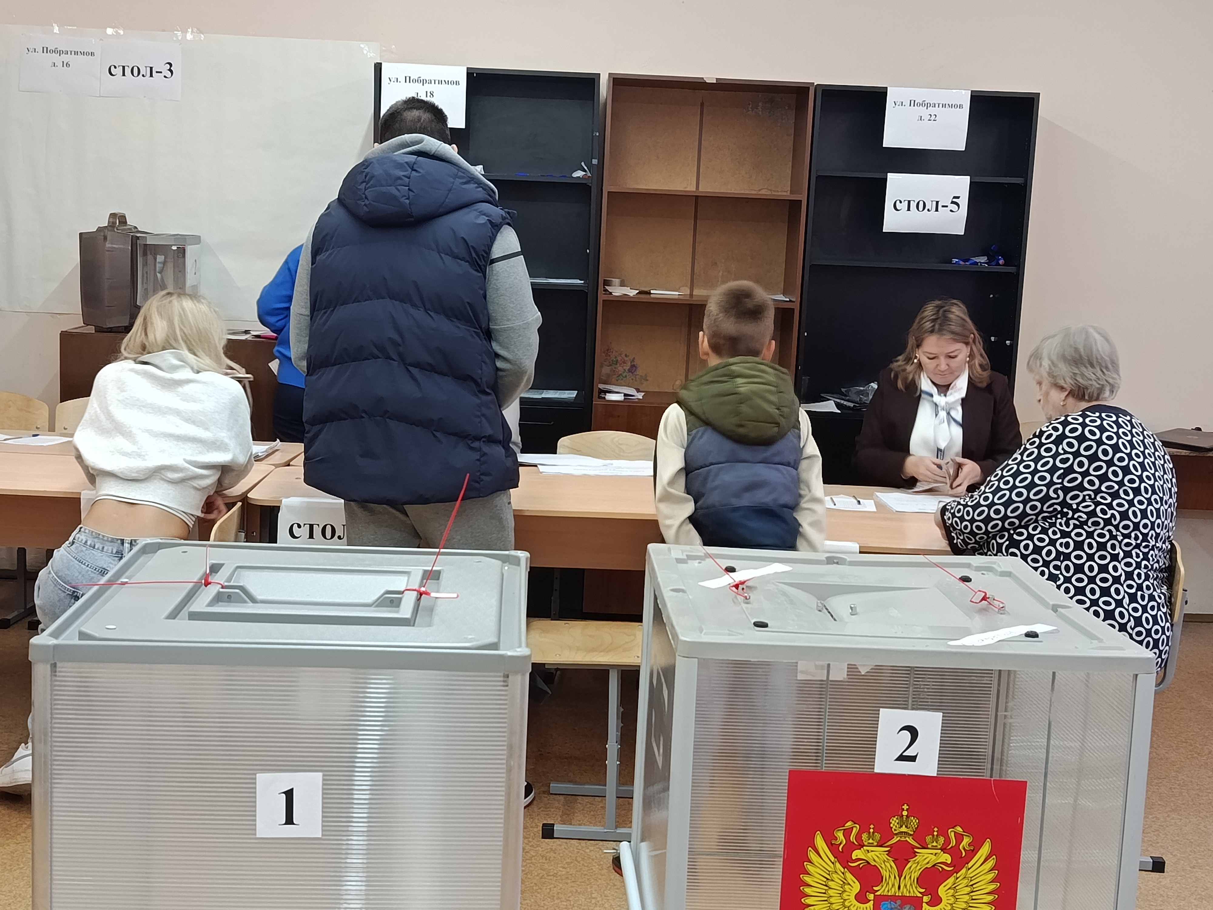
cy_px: 455
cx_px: 606
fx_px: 1682
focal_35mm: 48
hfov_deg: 39.7
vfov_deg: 30.3
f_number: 1.7
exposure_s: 1/100
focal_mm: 5.24
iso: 687
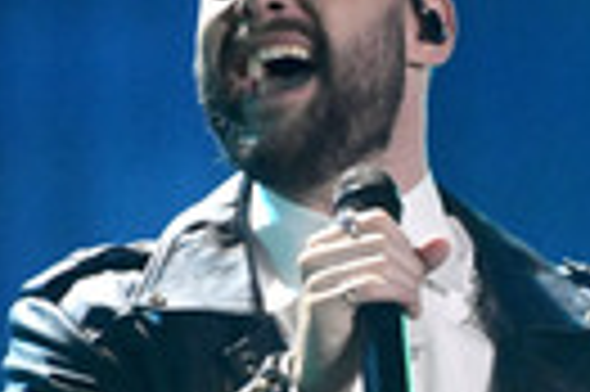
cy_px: 419
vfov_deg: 0.8
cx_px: 390
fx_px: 28186
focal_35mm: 1722
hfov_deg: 1.2
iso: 12800
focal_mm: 500
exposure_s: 1/1000
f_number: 5.6
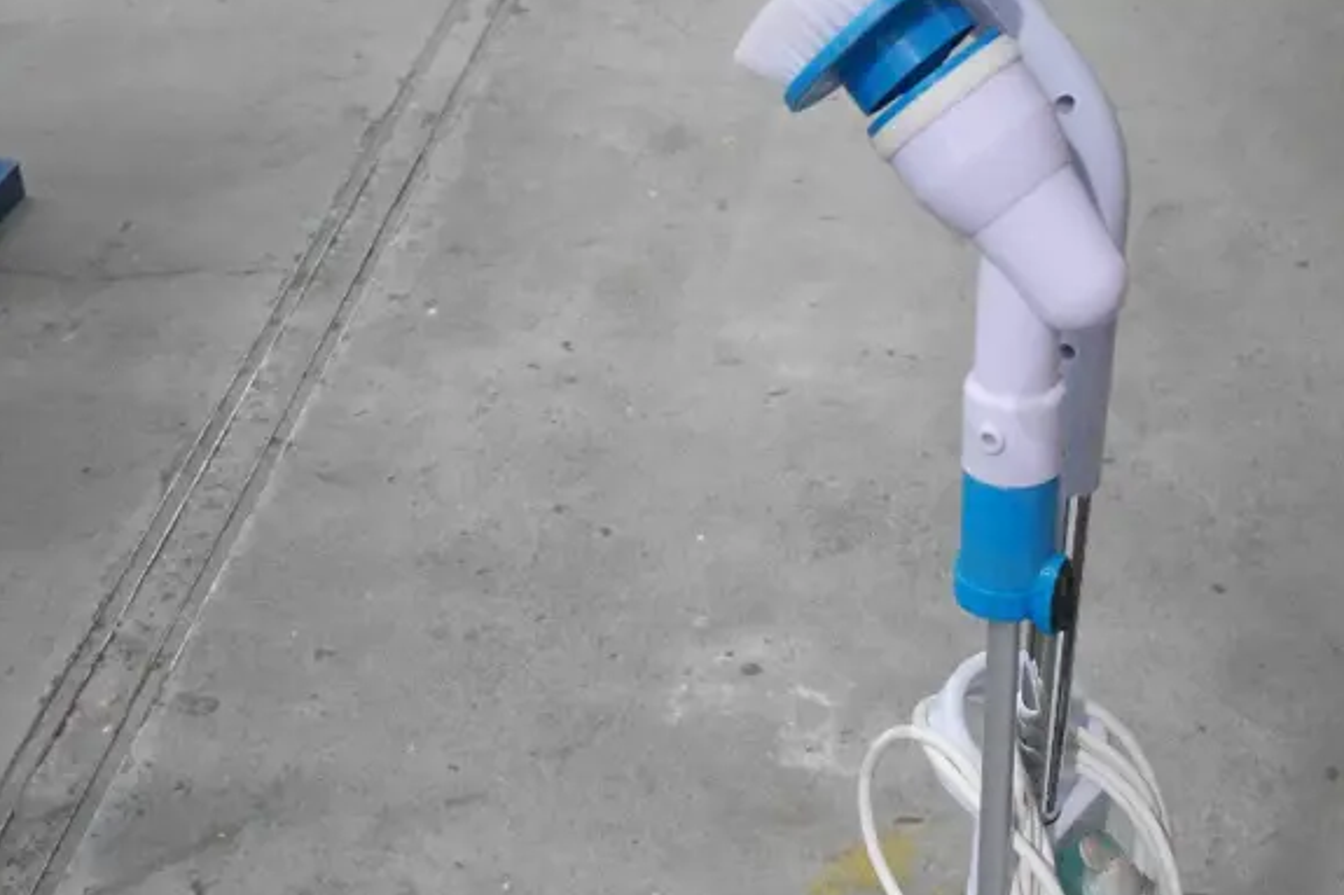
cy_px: 792
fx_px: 2351
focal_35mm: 63
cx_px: 794
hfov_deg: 31.8
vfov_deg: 21.1
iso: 3200
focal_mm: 17
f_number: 4.1
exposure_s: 1/100
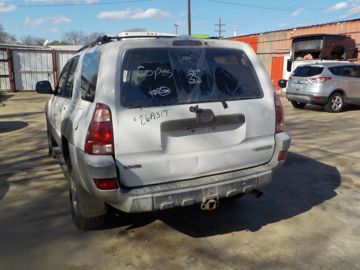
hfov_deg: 60.0
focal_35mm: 30
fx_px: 312
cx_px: 180
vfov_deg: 46.8
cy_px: 135
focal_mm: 4.1
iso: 125
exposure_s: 1/1250
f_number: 3.3
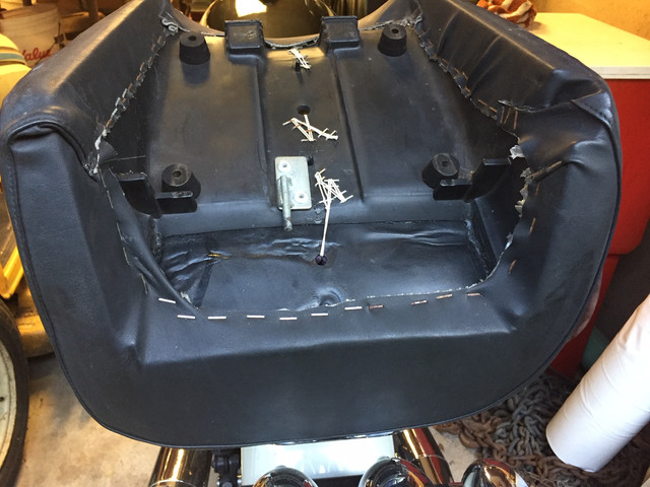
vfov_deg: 48.2
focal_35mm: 29
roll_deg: -1.2
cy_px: 244
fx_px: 545
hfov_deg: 61.7
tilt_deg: -31.7
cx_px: 325
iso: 160
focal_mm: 4.15
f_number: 2.2
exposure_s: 1/30
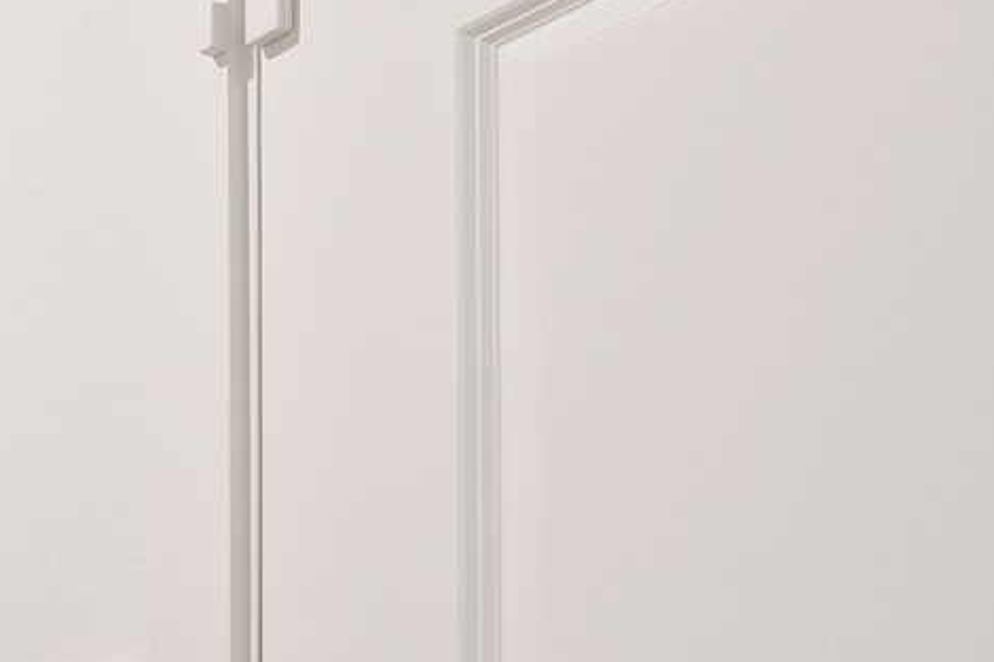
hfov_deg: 17.3
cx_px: -1108
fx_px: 2042
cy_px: 1117
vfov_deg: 16.1
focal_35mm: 74
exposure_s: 1/2
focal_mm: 16
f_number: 6.3
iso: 125
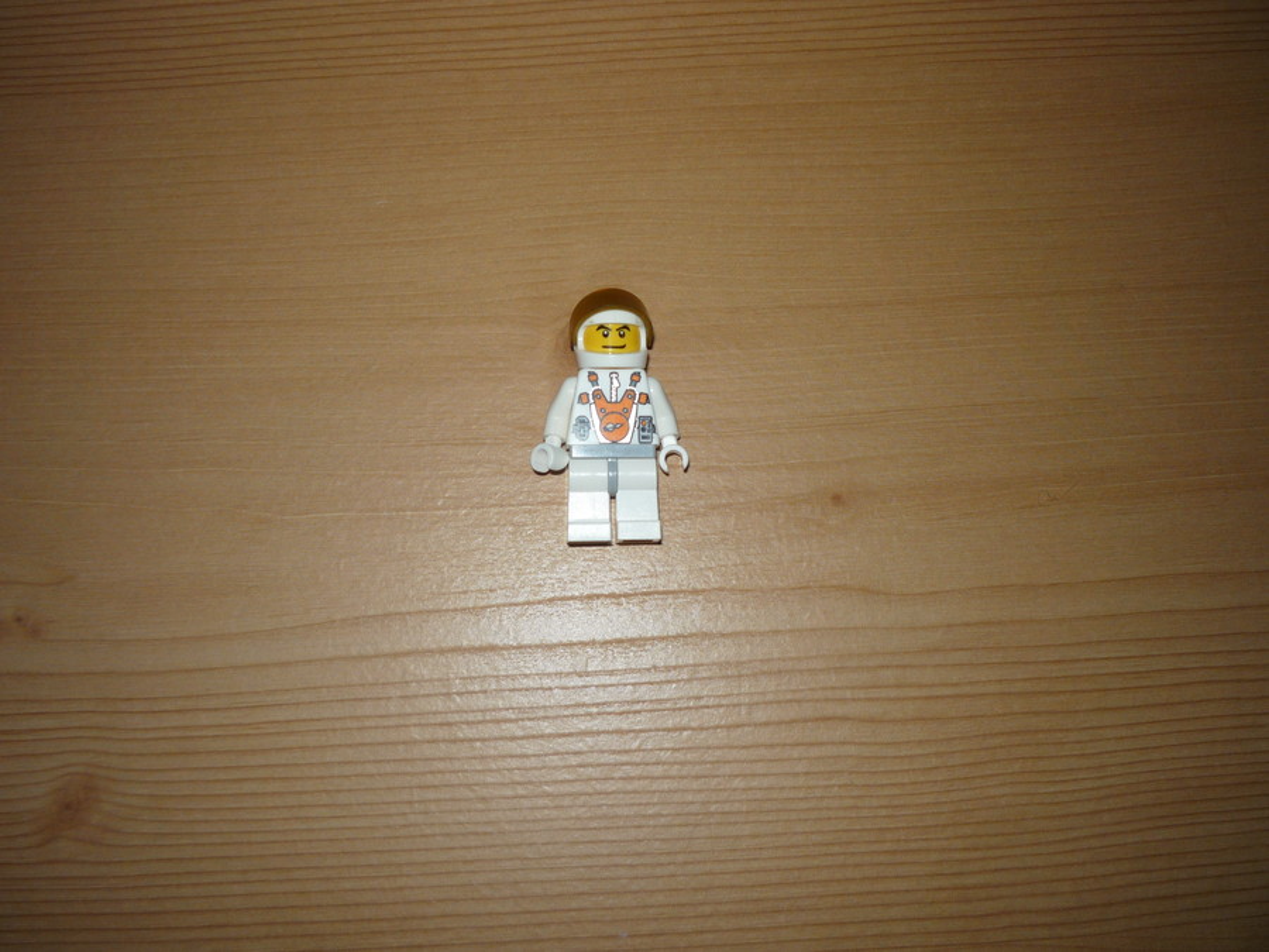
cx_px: 634
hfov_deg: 56.8
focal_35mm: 32
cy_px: 476
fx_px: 1173
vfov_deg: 44.2
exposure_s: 1/30
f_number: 4
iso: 100
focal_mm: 5.2
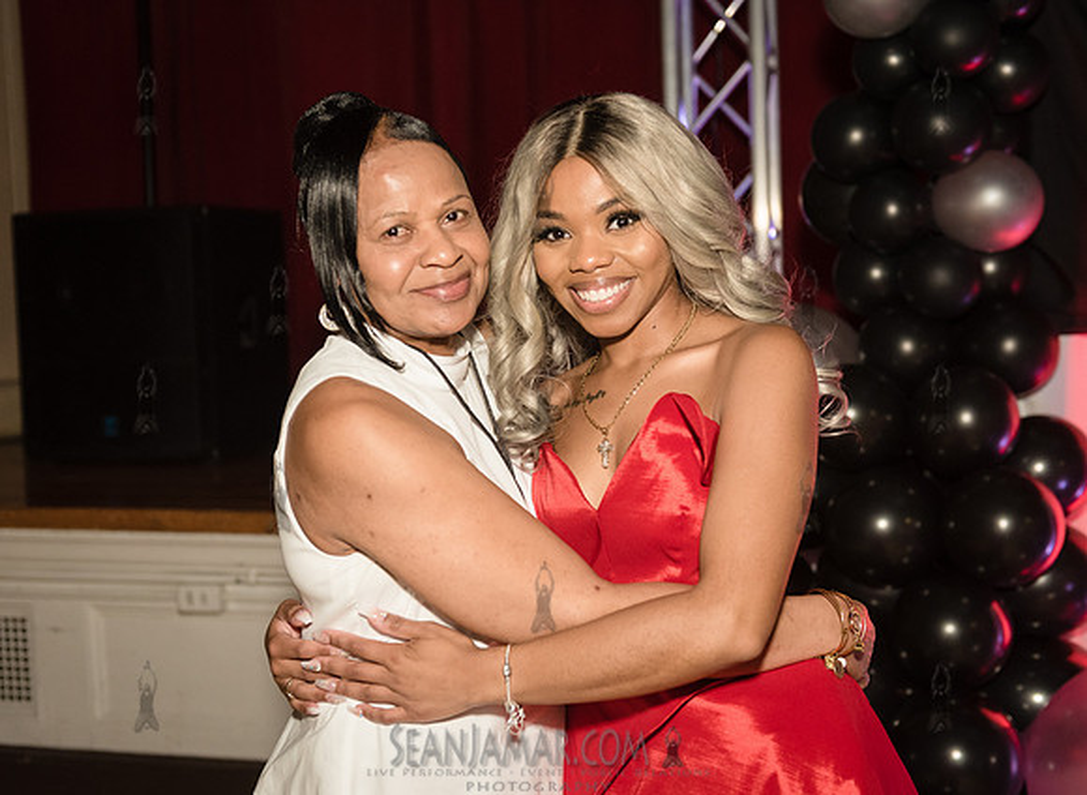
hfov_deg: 39.1
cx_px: 568
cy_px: 386
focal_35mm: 49
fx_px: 1531
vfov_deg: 29.1
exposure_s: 1/250
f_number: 3.5
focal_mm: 45
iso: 2000
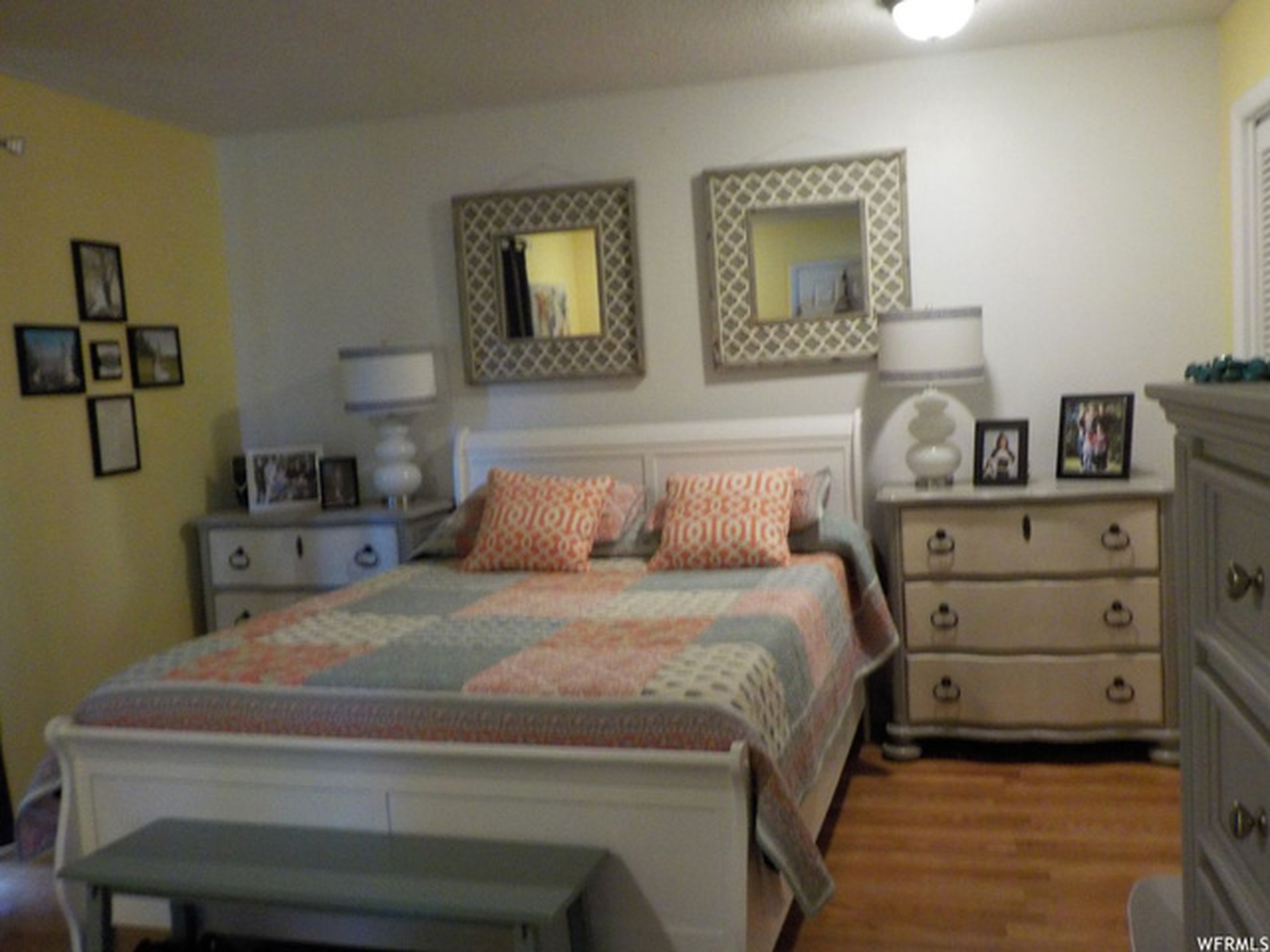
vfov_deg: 46.8
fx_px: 1101
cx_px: 635
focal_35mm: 30
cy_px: 476
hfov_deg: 60.0
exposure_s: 1/30
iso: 400
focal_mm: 4.1
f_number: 3.3
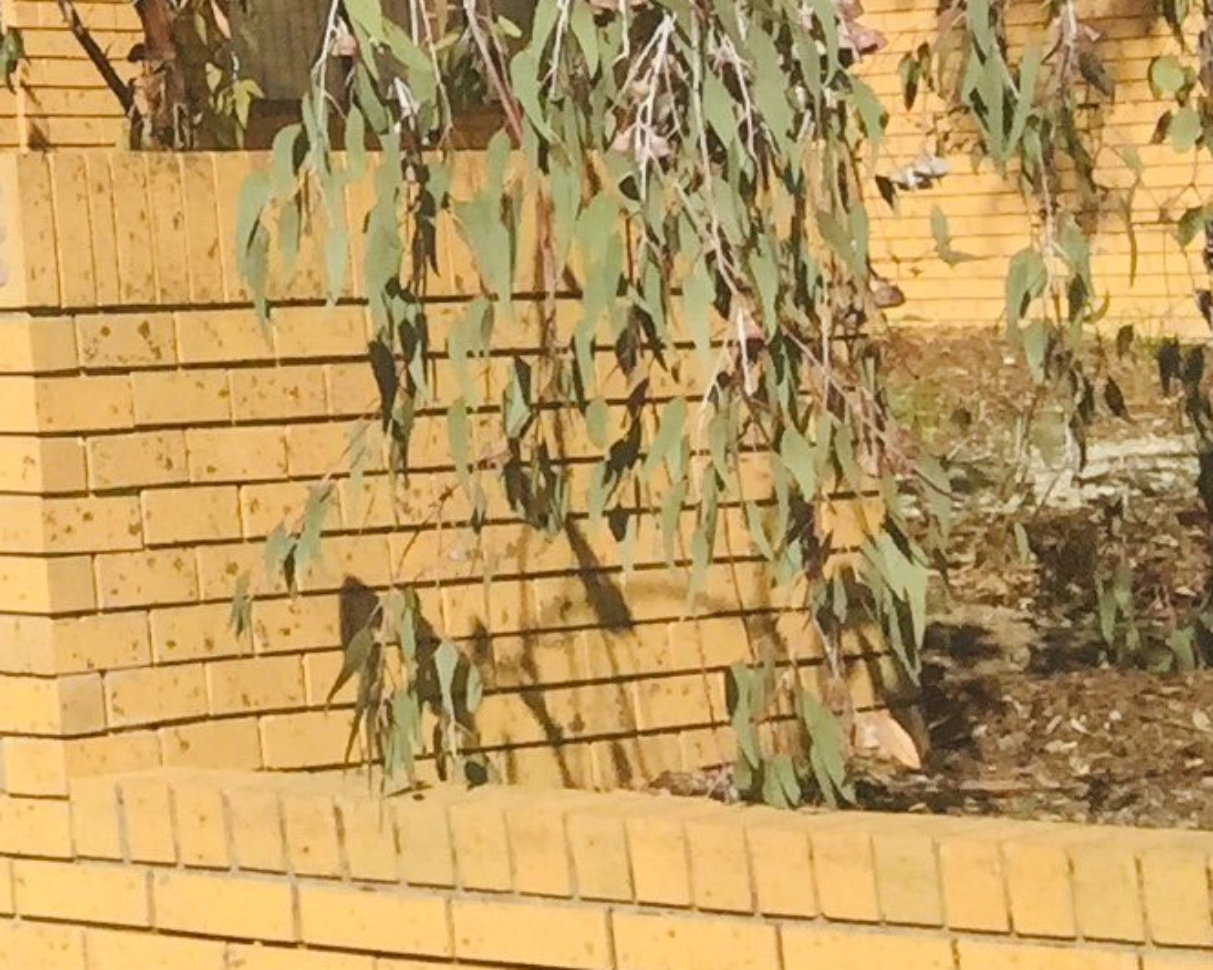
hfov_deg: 11.9
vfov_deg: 10.6
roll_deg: +0.4
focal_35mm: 139
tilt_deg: +9.5
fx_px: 4990
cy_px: -567
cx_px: -1456
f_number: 2.2
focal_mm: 4.15
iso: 32
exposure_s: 1/2639
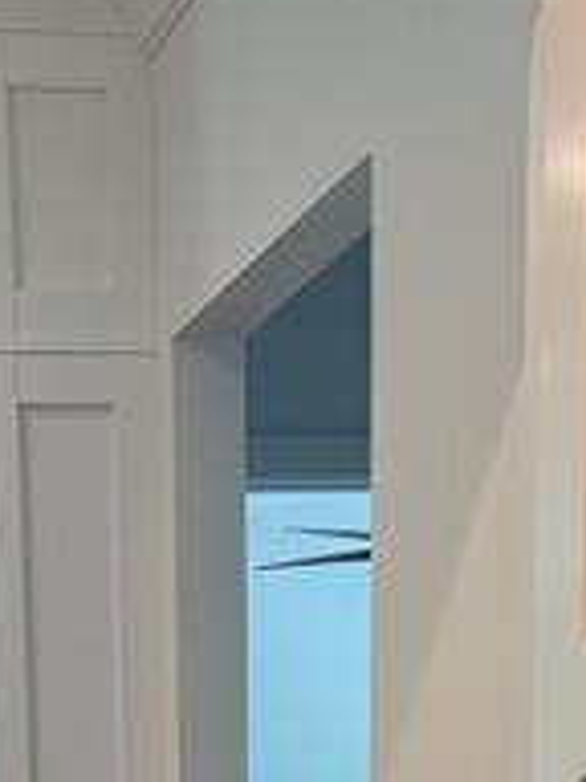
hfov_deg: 15.1
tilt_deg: -14.6
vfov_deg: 16.5
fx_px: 2167
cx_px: -24
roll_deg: +2.4
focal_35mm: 96
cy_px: 1470
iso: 125
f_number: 1.78
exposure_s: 1/120
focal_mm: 6.76
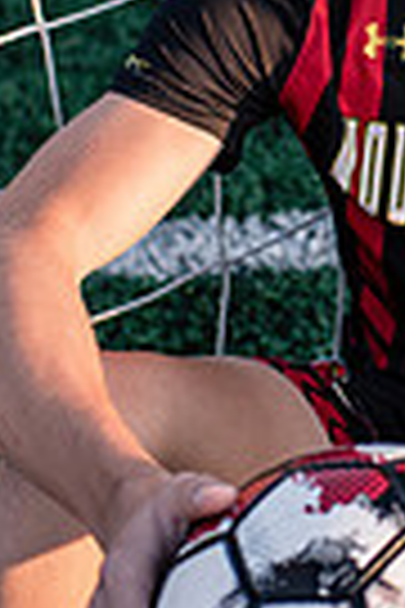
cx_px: 446
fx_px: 1974
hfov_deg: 11.5
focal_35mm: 117
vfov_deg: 17.3
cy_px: 90
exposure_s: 1/640
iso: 320
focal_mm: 35
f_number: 2.8
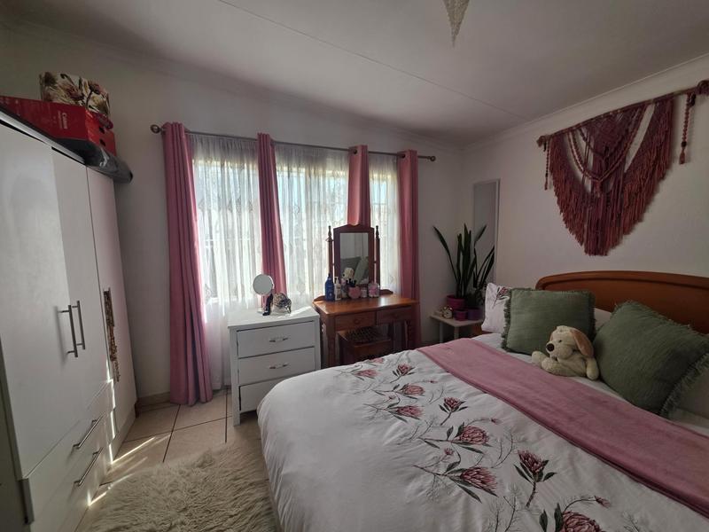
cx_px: 354
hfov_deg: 106.2
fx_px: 266
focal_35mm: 13
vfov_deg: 89.9
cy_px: 266
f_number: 1.9
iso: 25
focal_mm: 2.2
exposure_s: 1/100
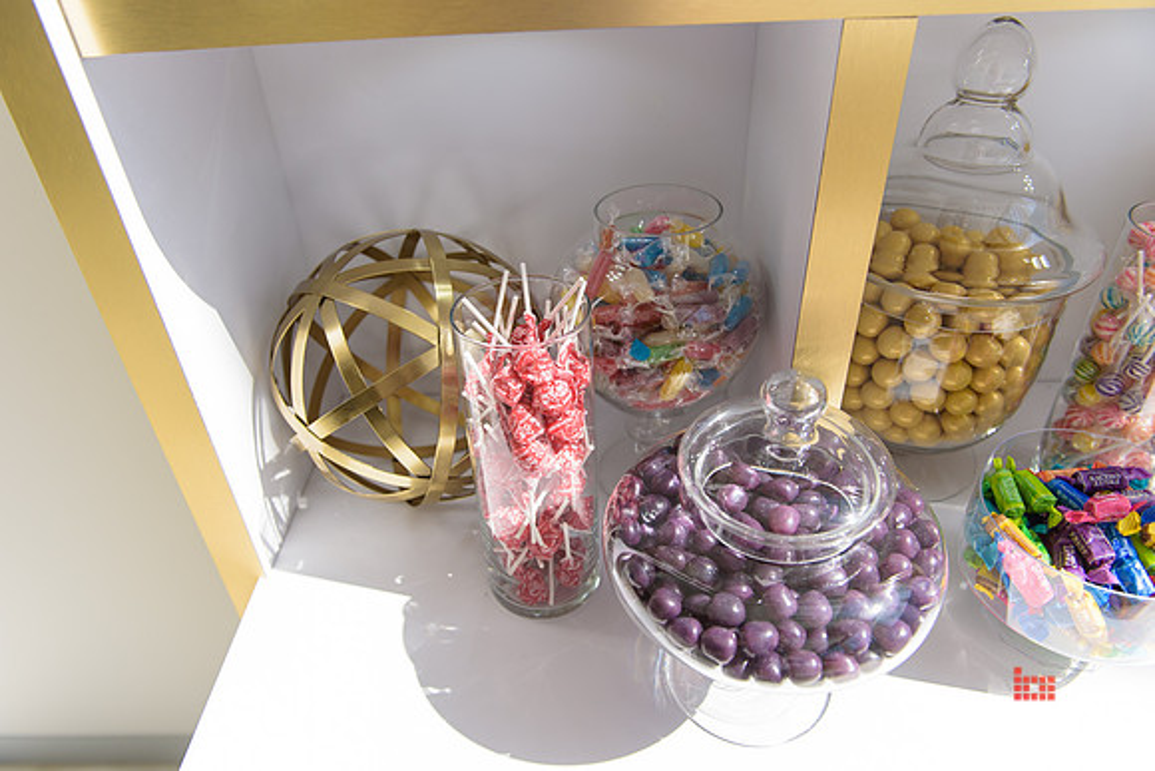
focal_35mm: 26
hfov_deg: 69.4
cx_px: 578
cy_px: 386
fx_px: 834
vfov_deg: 49.6
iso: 200
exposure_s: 1/1000
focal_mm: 26
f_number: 3.2
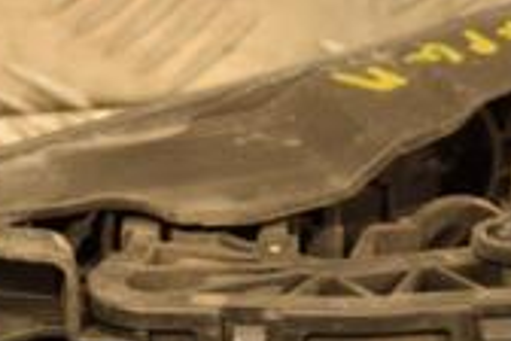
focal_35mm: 257
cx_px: 526
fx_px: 3648
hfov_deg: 8.0
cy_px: 356
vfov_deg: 5.3
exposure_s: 1/100
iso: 800
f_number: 5
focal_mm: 48
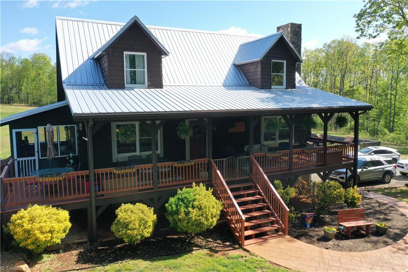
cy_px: 136
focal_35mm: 28
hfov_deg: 65.5
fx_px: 317
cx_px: 204
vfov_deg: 46.4
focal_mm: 10.26
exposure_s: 1/320
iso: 100
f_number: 5
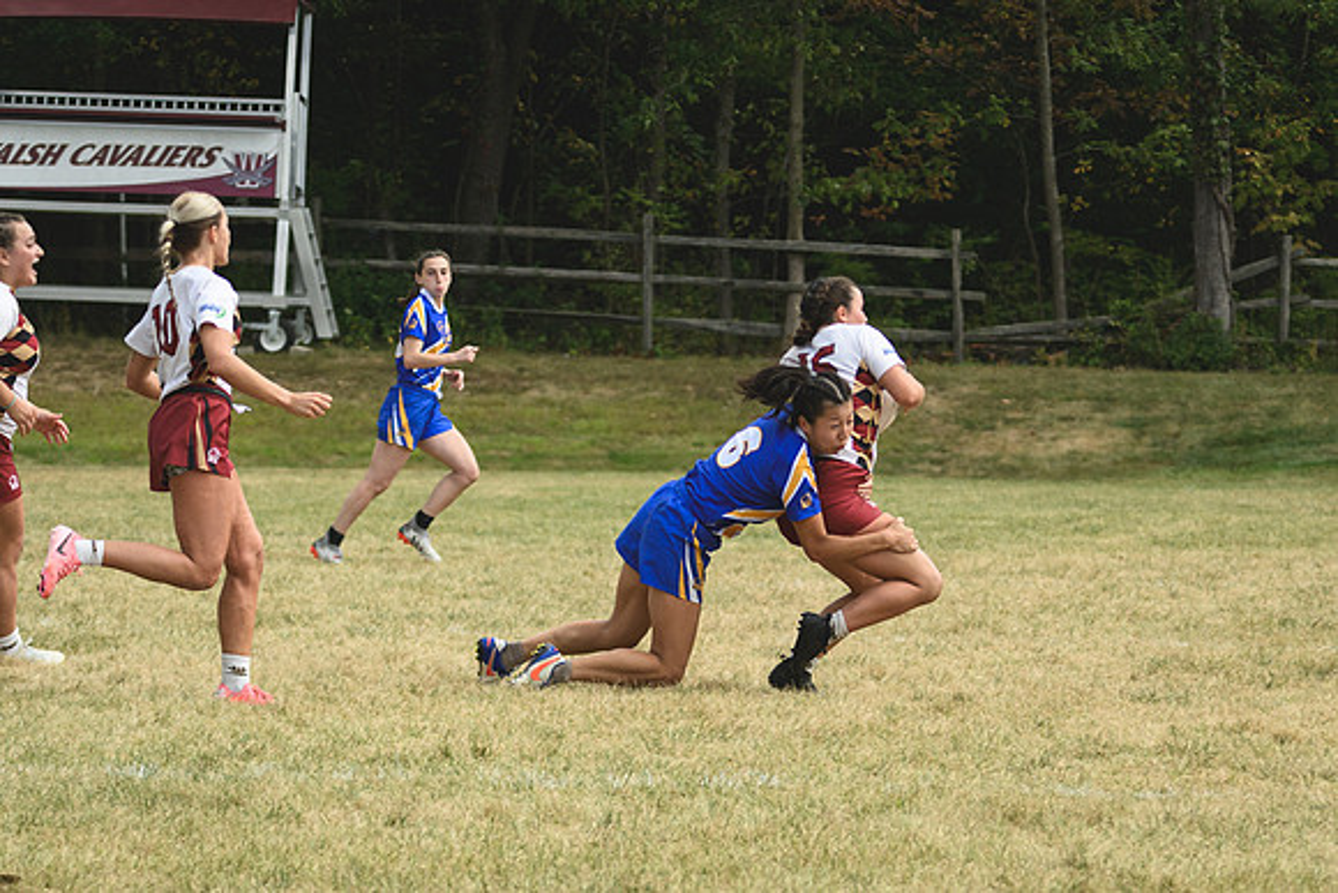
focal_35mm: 336
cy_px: 550
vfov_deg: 4.1
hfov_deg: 6.1
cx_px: 1000
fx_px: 12501
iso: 250
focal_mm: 150
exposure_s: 1/1000
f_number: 5
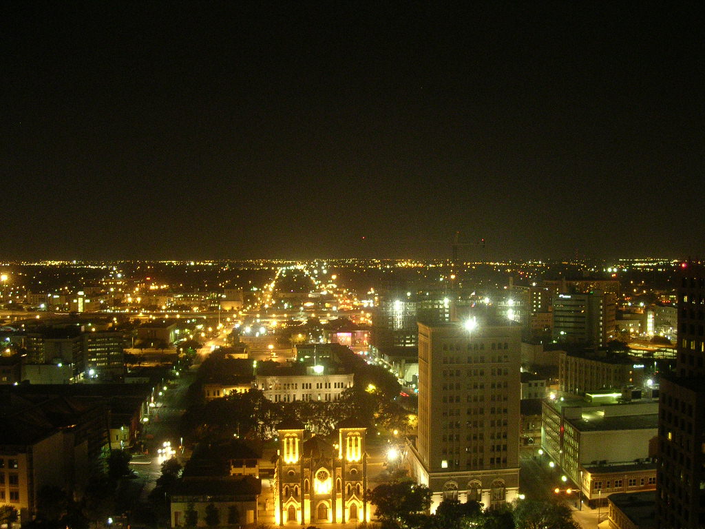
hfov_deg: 49.0
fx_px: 774
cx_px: 352
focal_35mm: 38
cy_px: 264
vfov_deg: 37.7
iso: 400
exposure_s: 1.02
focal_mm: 5.8
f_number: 2.8
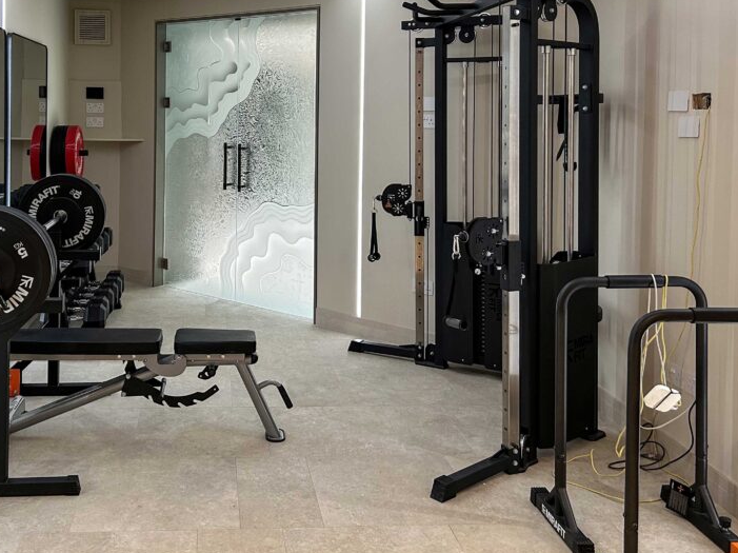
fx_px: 810
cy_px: 154
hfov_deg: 48.3
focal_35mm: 38
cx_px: 256
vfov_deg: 37.0
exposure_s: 1/100
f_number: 1.5
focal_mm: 5.7
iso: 125
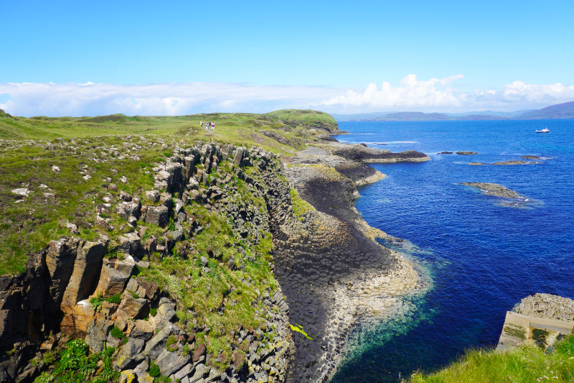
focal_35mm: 24
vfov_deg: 53.1
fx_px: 383
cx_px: 287
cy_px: 192
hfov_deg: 73.8
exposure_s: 1/160
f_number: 10
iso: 100
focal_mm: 16
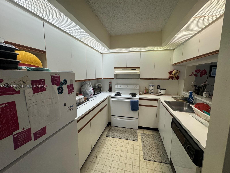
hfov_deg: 102.1
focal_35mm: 14
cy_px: 86
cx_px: 115
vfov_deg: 85.7
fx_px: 93
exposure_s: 1/120
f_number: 2.2
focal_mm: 2.22
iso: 160
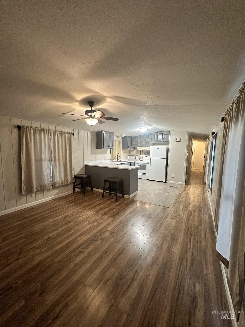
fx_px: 132
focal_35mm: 14
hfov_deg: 85.7
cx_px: 122
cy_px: 164
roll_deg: -2.0
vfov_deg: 102.1
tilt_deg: -5.8
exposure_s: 1/60
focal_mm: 2.22
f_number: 2.2
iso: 500
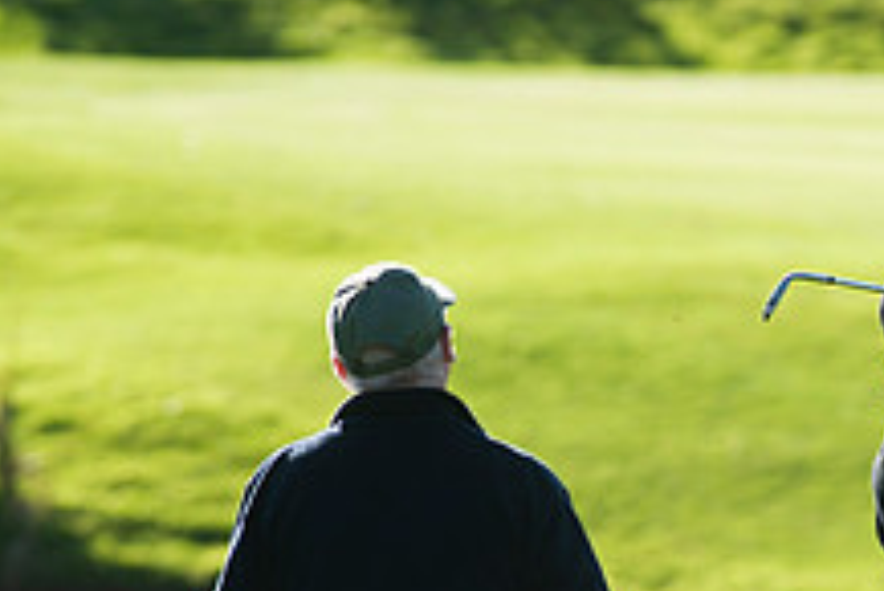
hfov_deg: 2.6
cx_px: 745
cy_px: 591
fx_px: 19681
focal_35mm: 801
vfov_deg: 1.7
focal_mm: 300
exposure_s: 1/400
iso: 200
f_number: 7.1
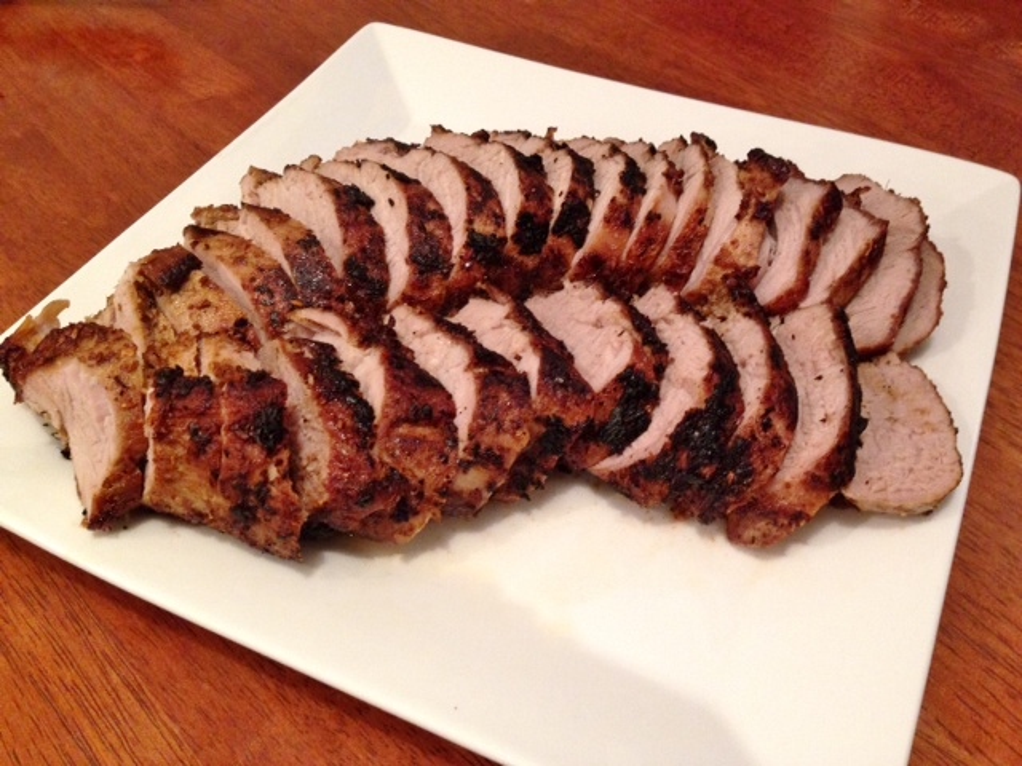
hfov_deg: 55.4
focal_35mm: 33
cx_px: 511
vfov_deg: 42.9
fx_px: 974
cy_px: 383
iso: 320
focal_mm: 4.12
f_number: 2.4
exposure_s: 1/20
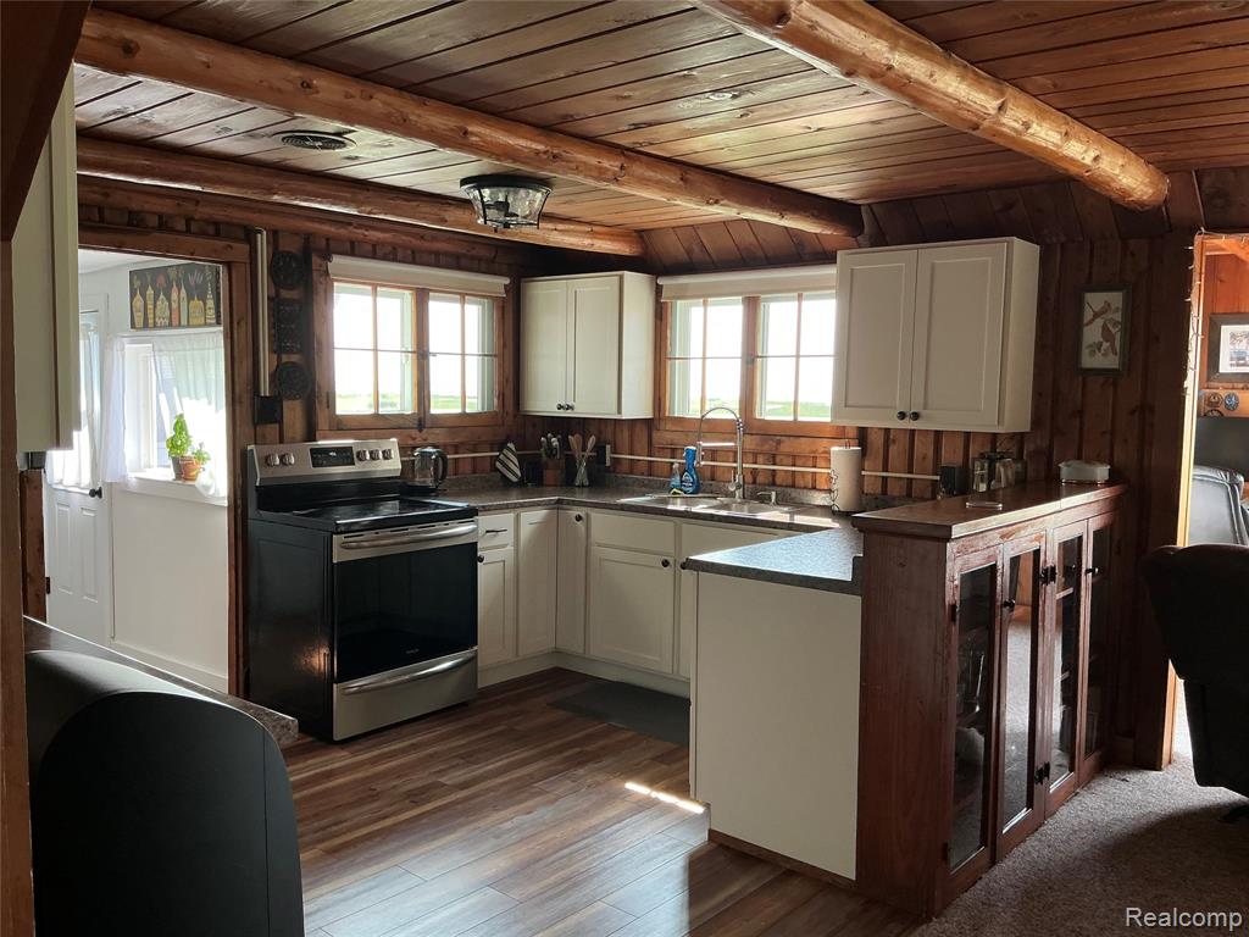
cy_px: 468
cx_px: 624
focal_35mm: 28
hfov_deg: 63.4
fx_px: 1010
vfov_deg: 49.7
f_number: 1.8
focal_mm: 3
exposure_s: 1/122
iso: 50
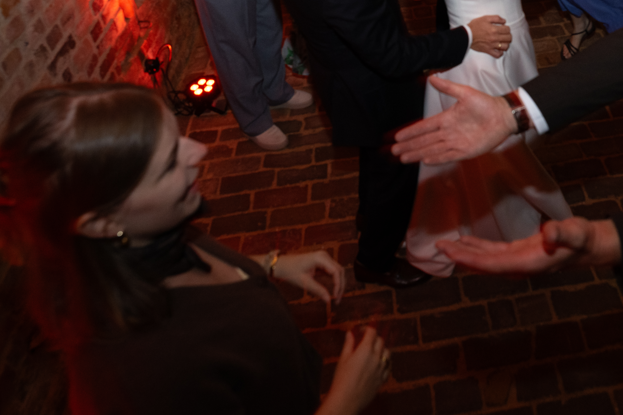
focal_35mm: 38
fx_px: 658
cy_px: 3
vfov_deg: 32.3
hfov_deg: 49.2
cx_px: 447
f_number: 5
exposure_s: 1/15
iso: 1000
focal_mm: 18.5
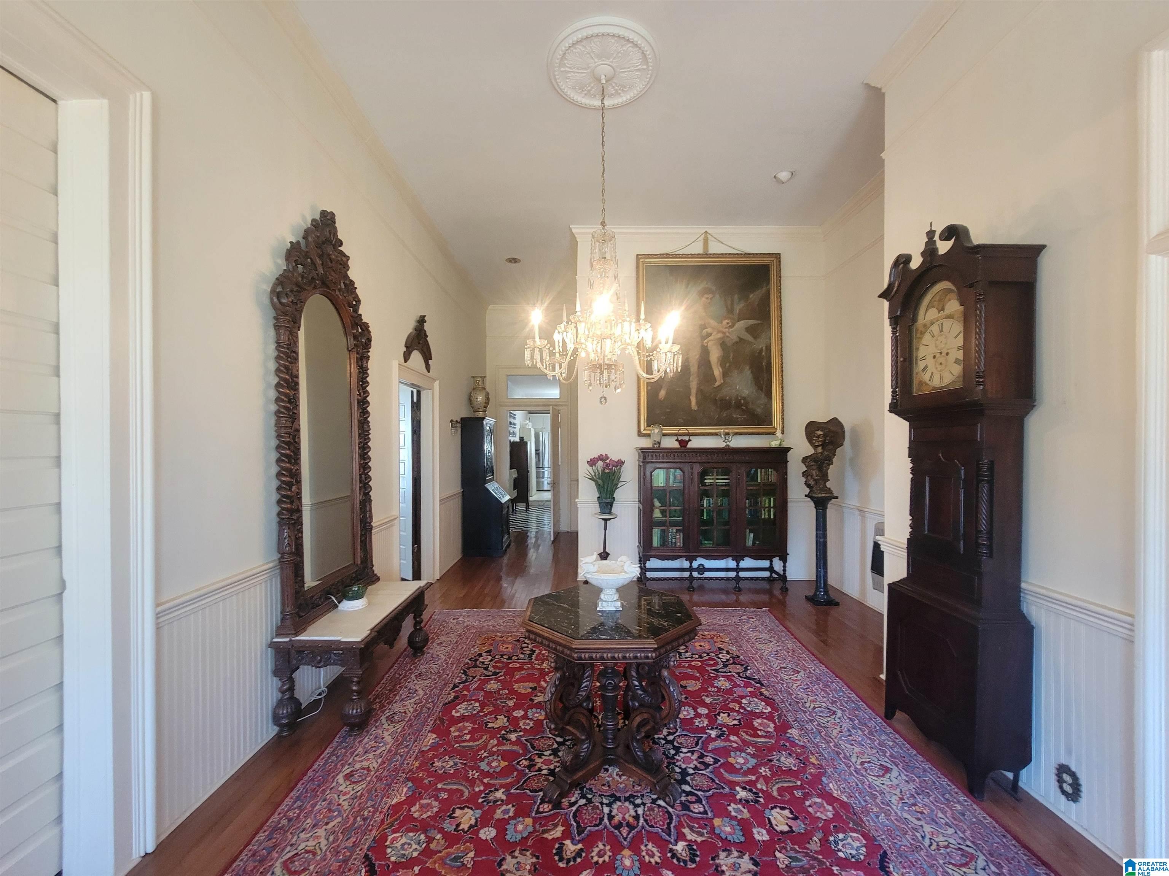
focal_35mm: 13
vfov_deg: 89.9
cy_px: 438
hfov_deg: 106.2
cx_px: 584
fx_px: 439
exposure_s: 1/40
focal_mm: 2.2
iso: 400
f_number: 2.2
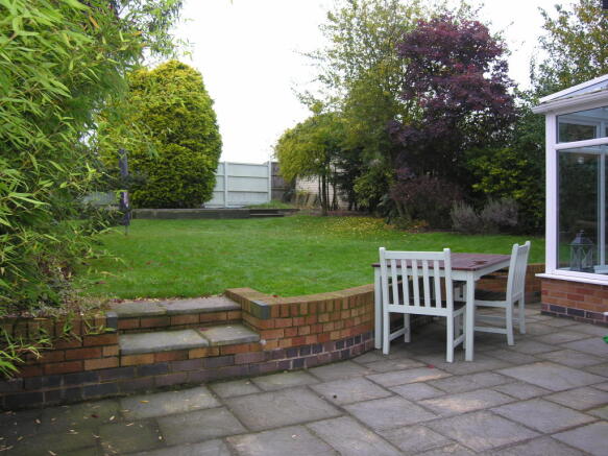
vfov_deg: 46.8
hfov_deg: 60.0
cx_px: 304
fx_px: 527
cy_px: 228
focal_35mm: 30
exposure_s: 1/20.4
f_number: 2.8
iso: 50
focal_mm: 7.5
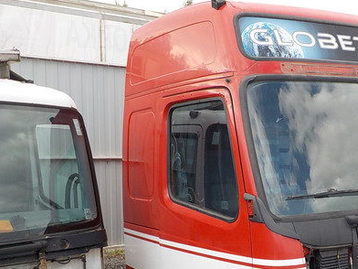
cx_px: 280
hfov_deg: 37.7
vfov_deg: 29.2
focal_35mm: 49
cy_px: 204
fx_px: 507
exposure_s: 1/400
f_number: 3.3
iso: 125
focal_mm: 4.1
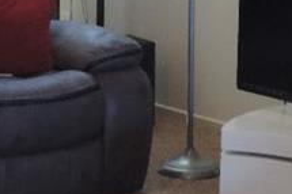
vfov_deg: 7.8
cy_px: -34
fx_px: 1410
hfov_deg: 11.7
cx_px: 318
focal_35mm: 174
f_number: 3
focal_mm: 4.3
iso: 400
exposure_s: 1/30
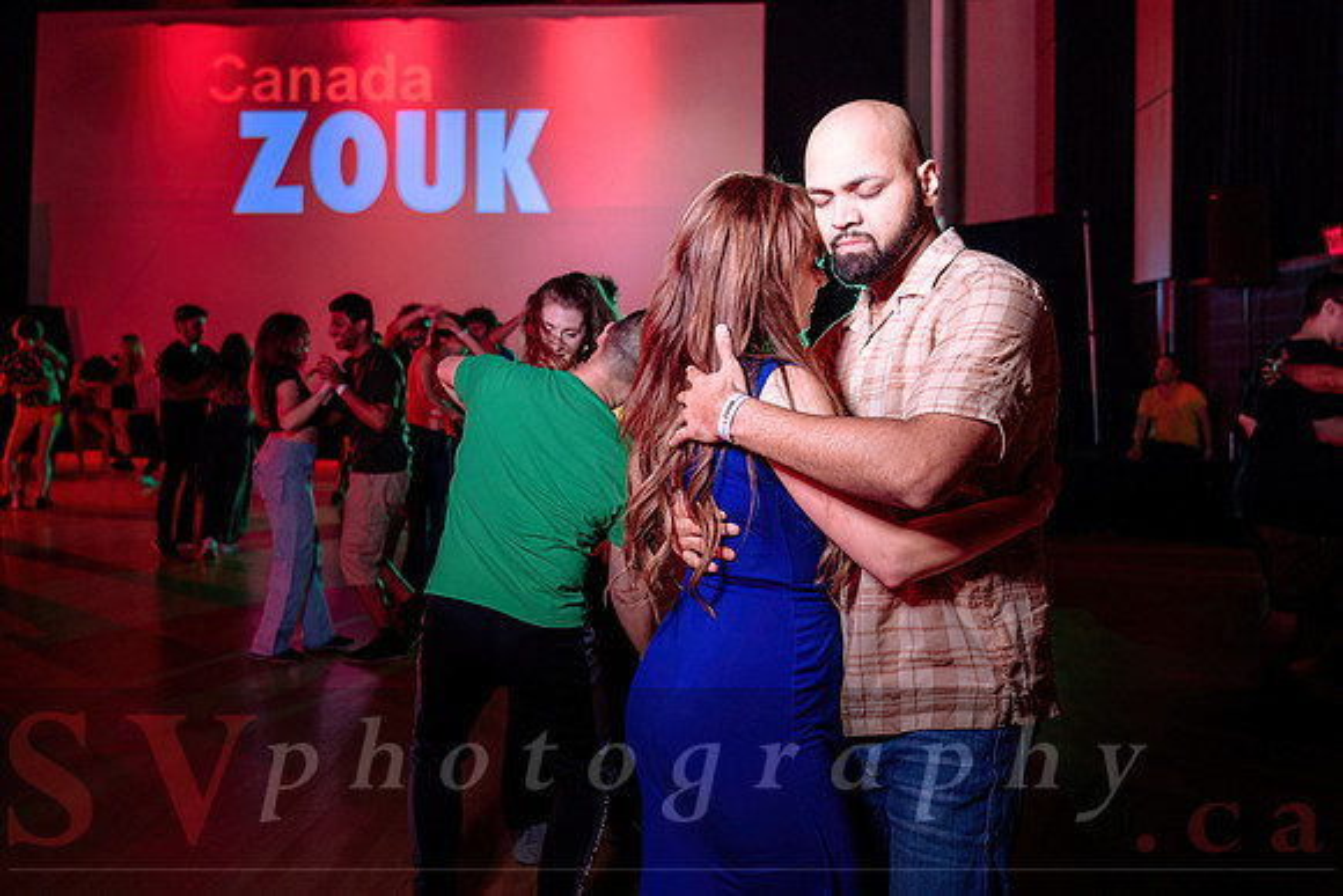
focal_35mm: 40
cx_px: 674
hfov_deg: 48.4
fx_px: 1494
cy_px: 350
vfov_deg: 33.3
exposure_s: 1/60
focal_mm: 32
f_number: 3.2
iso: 1000
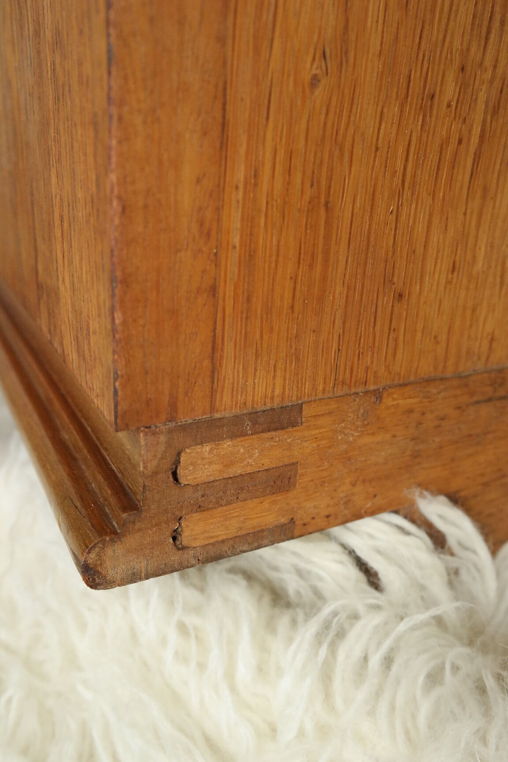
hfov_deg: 40.0
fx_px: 698
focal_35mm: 33
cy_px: 381
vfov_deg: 57.2
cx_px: 254
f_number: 5.6
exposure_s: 1/25
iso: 1600
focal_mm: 22
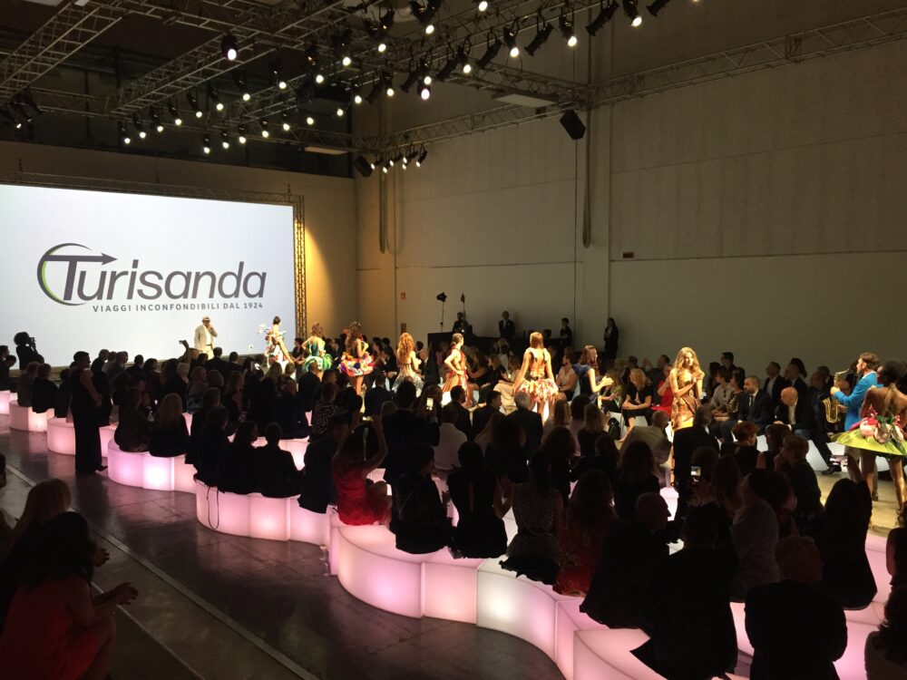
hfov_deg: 61.7
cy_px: 340
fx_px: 760
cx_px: 454
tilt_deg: -4.0
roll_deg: +1.8
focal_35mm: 29
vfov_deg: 48.2
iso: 160
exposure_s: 1/33
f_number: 2.2
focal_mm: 4.15
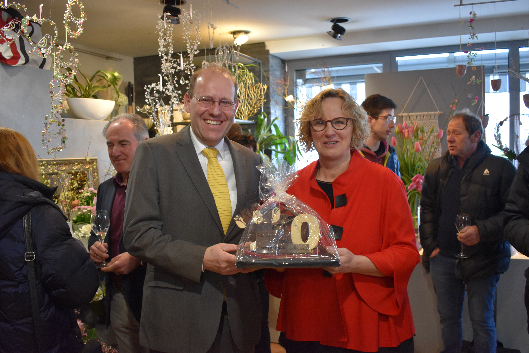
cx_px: 264
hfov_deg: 55.1
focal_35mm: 34
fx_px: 507
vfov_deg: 38.4
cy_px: 176
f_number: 3.8
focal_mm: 23
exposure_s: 1/125
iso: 1400
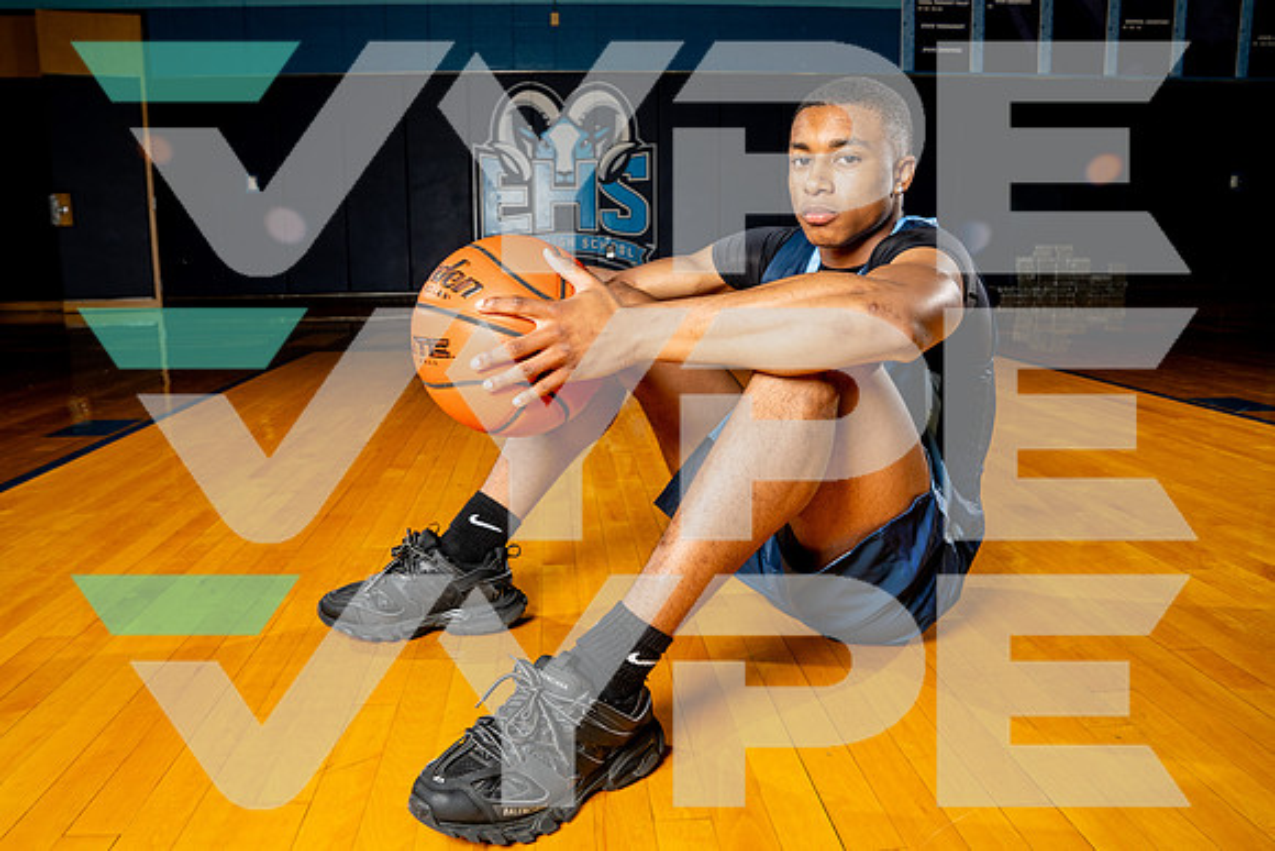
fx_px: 948
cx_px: 620
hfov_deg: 67.8
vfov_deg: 48.3
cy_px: 415
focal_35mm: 27
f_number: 8
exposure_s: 1/250
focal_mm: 24
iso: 500
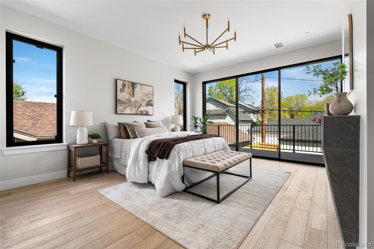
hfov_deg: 95.0
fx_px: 171
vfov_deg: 72.0
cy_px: 124
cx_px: 187
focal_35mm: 16
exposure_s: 1/50
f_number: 8
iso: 640
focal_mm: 16.5
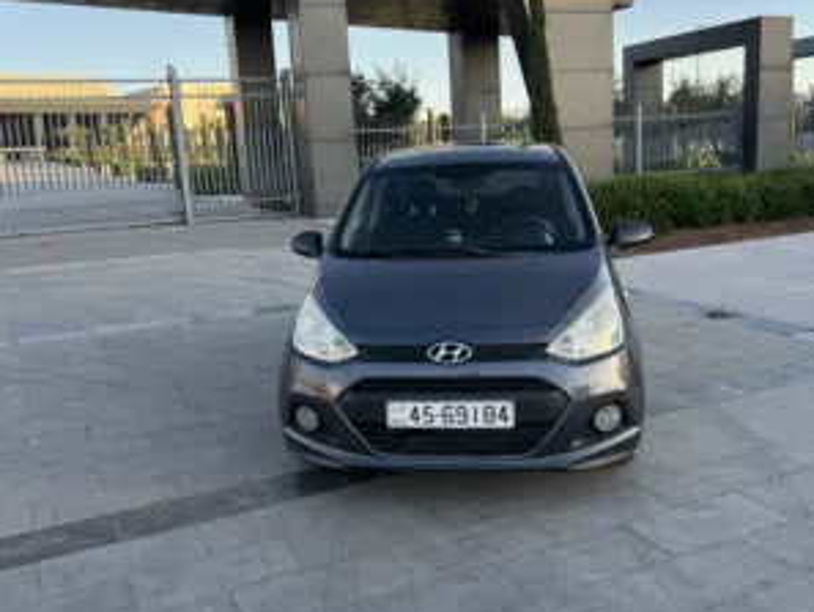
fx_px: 823
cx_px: 408
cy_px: 321
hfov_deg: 52.6
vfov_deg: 40.7
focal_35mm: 35
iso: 50
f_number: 1.5
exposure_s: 1/581
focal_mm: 5.7
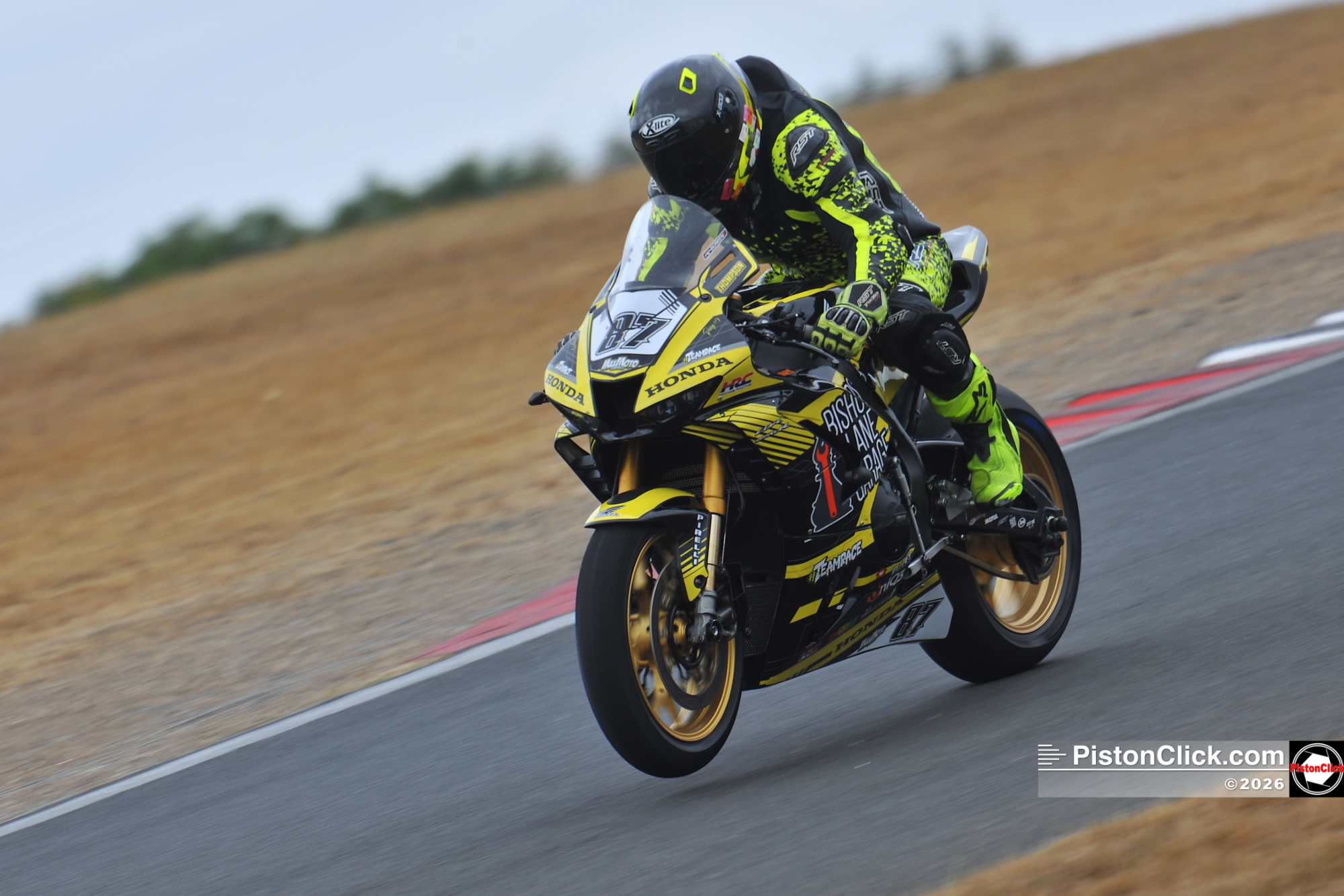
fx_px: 15678
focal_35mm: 420
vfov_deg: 3.3
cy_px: 448
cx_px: 672
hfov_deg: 4.9
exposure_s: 1/500
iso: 160
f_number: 7.1
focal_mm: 420
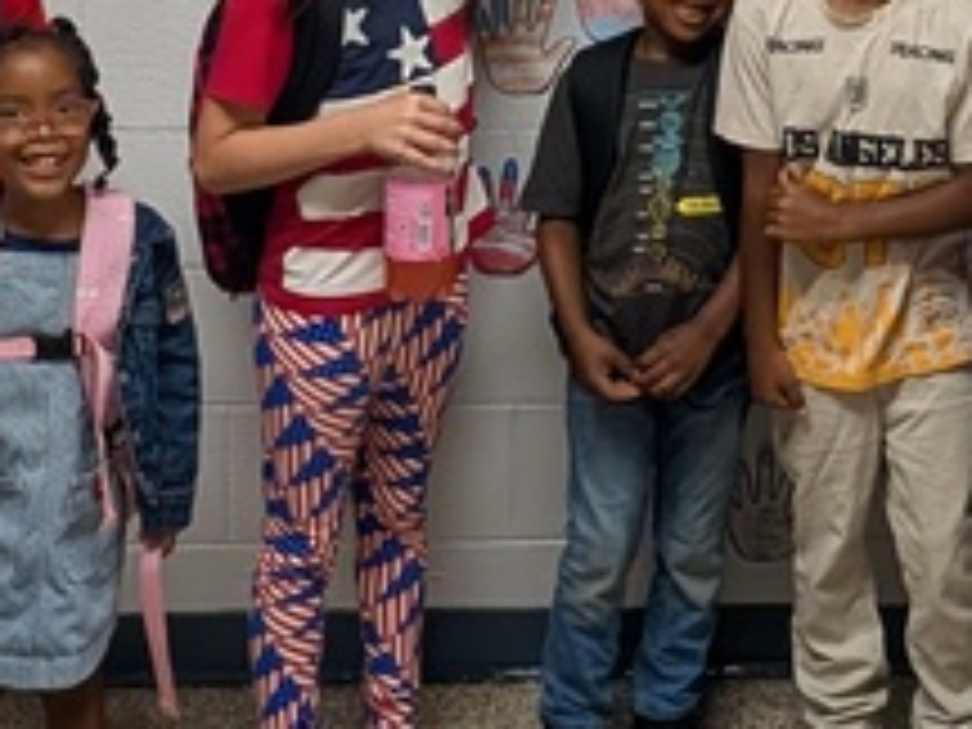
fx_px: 1601
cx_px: 814
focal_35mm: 57
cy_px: -155
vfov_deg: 23.4
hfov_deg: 32.6
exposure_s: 1/60
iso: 114
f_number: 1.7
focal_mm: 2.02
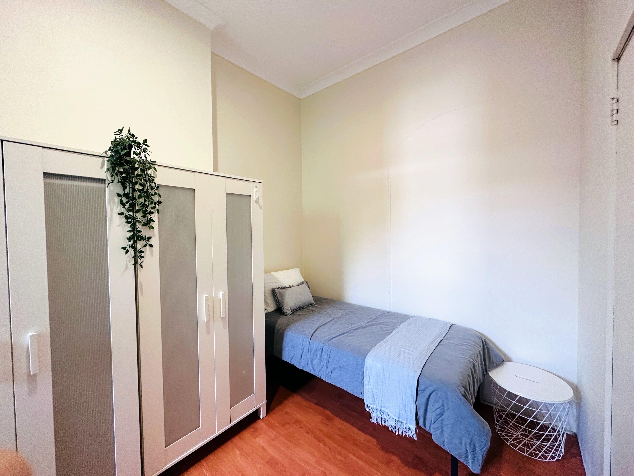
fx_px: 256
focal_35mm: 14
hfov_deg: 102.1
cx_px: 317
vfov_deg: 85.7
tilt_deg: -2.5
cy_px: 238
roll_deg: +0.6
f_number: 2.2
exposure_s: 1/50
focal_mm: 2.22
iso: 160
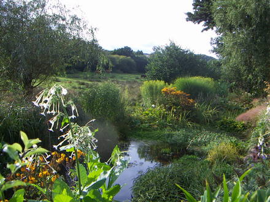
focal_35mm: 36
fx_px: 281
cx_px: 135
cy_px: 101
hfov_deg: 51.4
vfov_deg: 39.7
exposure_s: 1/400
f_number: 2.8
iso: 50
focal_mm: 4.7
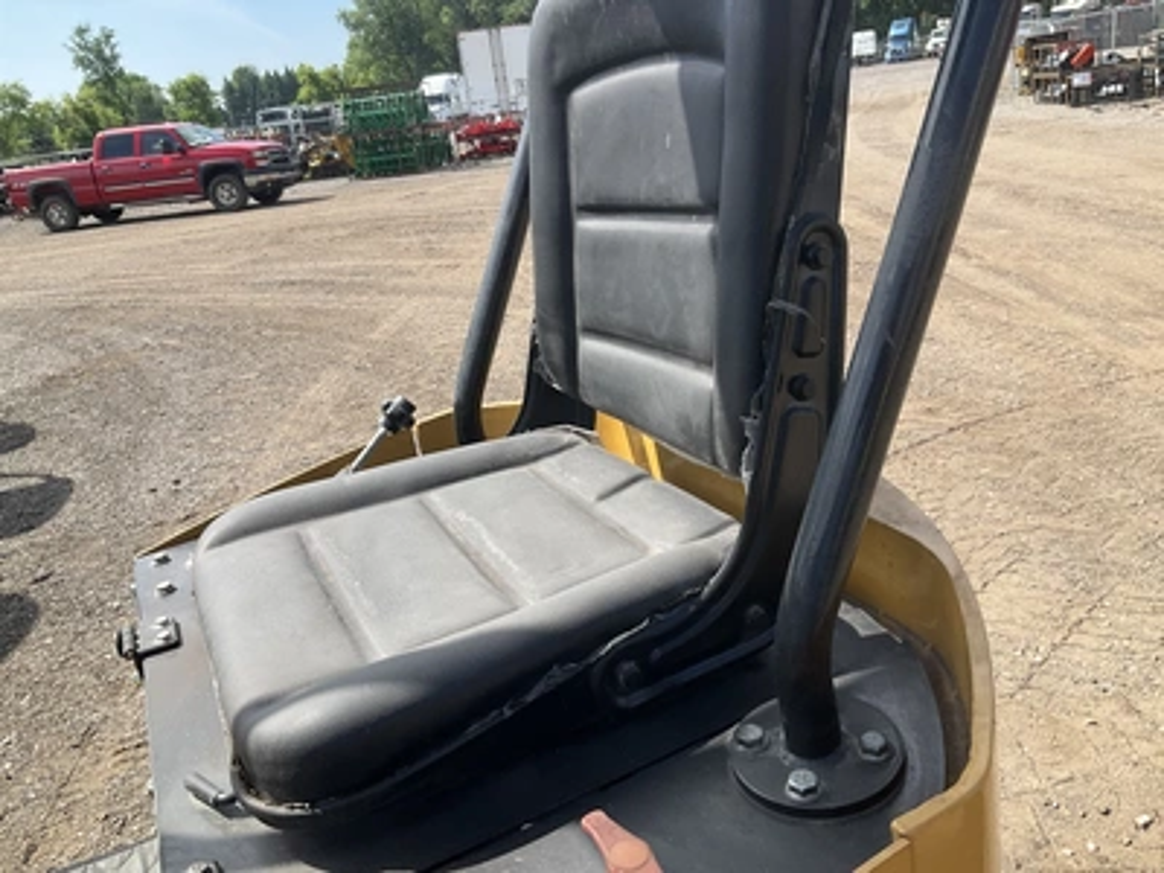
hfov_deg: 61.7
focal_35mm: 29
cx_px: 582
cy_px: 436
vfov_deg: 48.2
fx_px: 975
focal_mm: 3
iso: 25
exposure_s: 1/898
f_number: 1.8
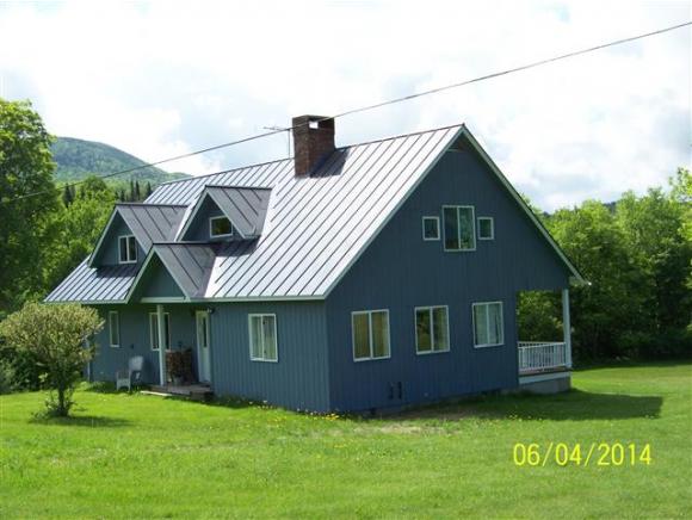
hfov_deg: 38.9
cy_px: 260
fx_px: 980
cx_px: 346
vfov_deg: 29.7
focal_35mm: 49
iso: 69
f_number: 2.8
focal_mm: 7.6
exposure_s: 1/800
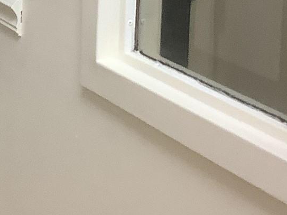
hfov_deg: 16.0
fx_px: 970
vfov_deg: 12.1
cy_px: -105
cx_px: -79
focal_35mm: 117
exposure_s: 1/60
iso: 80
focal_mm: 3.3
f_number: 2.4
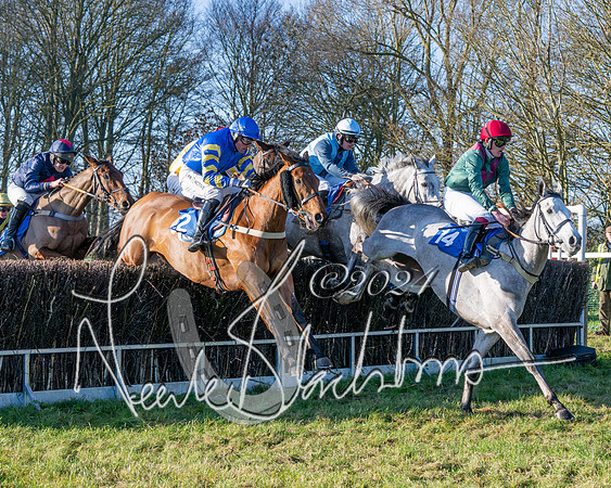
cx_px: 414
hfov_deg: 22.3
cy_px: 224
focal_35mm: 85
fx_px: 1545
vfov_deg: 18.0
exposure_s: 1/1600
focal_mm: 45
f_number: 5
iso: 400
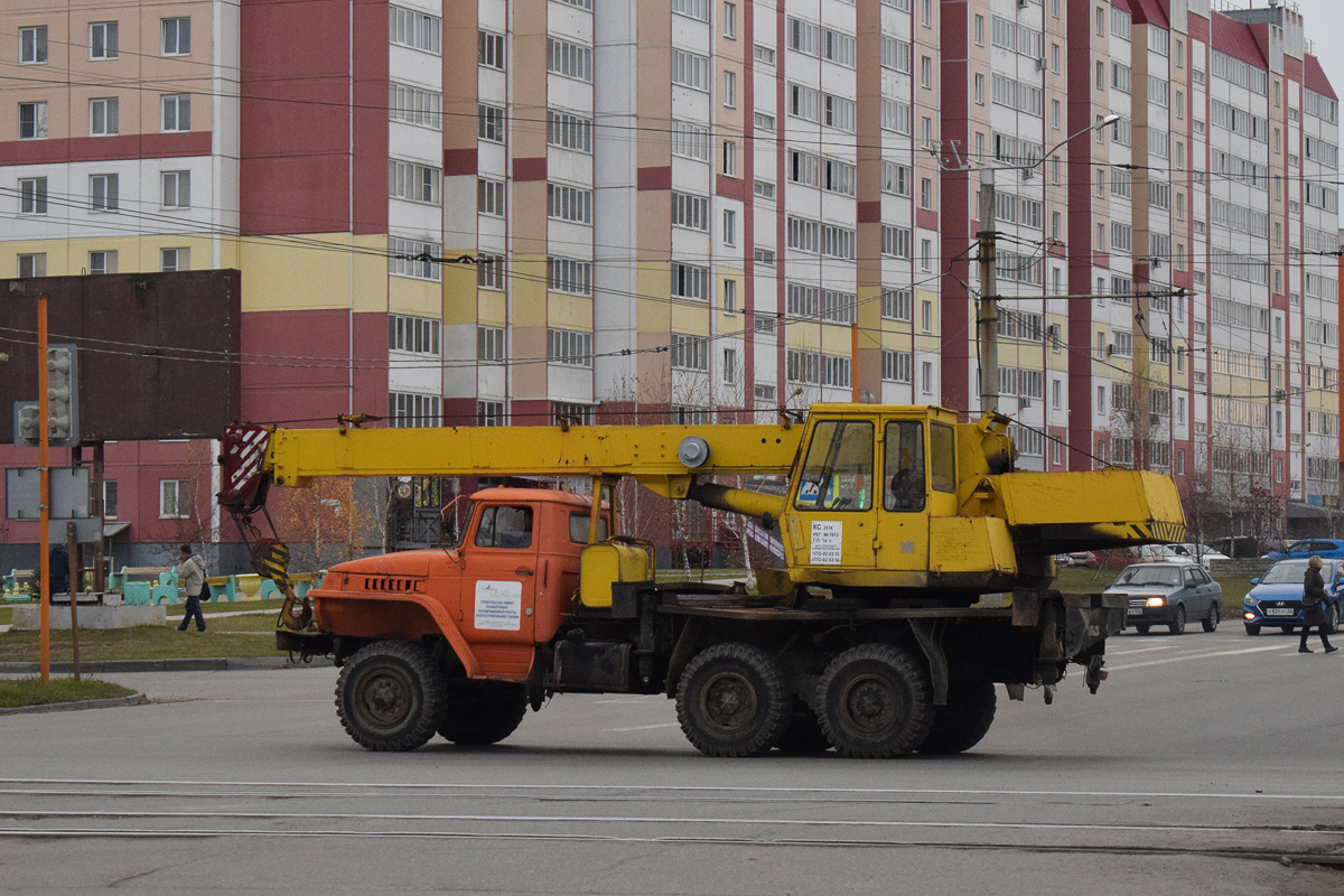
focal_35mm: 82
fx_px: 3080
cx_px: 672
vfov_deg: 16.6
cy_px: 448
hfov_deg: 24.6
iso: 1600
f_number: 5.6
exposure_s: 1/800
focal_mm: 55
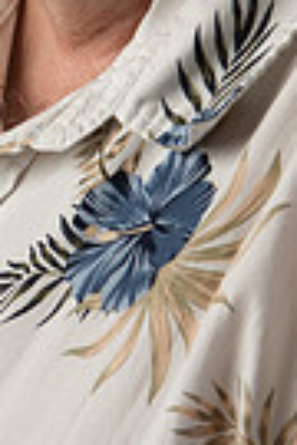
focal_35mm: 389
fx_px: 4813
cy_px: -369
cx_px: -278
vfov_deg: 5.2
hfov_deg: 3.5
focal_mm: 58
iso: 100
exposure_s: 1/160
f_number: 6.3
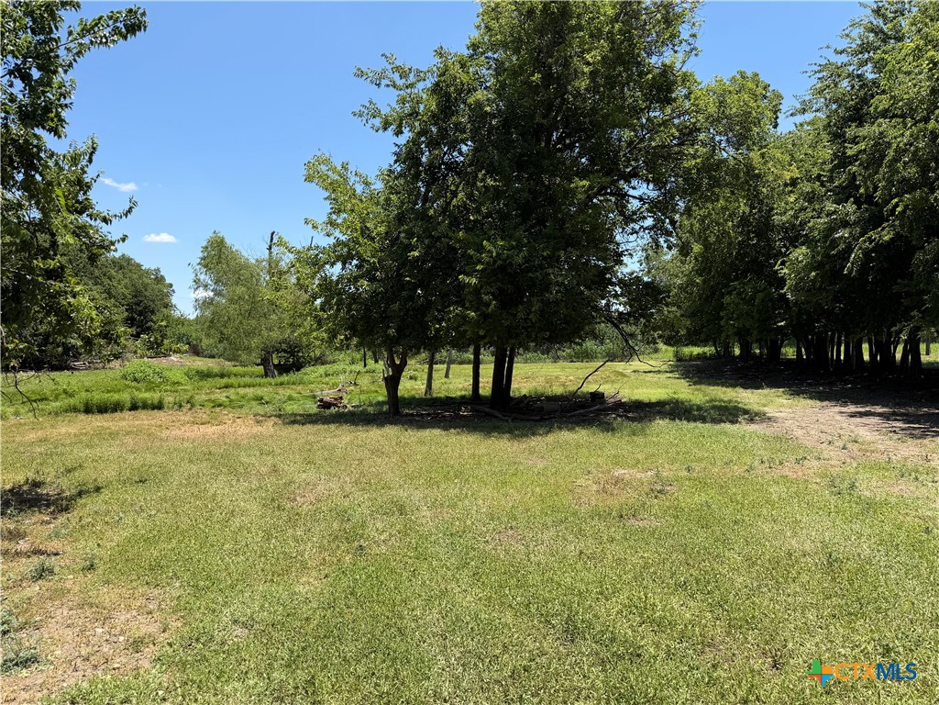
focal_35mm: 24
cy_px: 352
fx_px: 651
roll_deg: -0.1
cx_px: 470
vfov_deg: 56.8
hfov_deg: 71.6
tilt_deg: -0.6
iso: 80
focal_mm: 6.76
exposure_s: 1/3145
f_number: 1.78
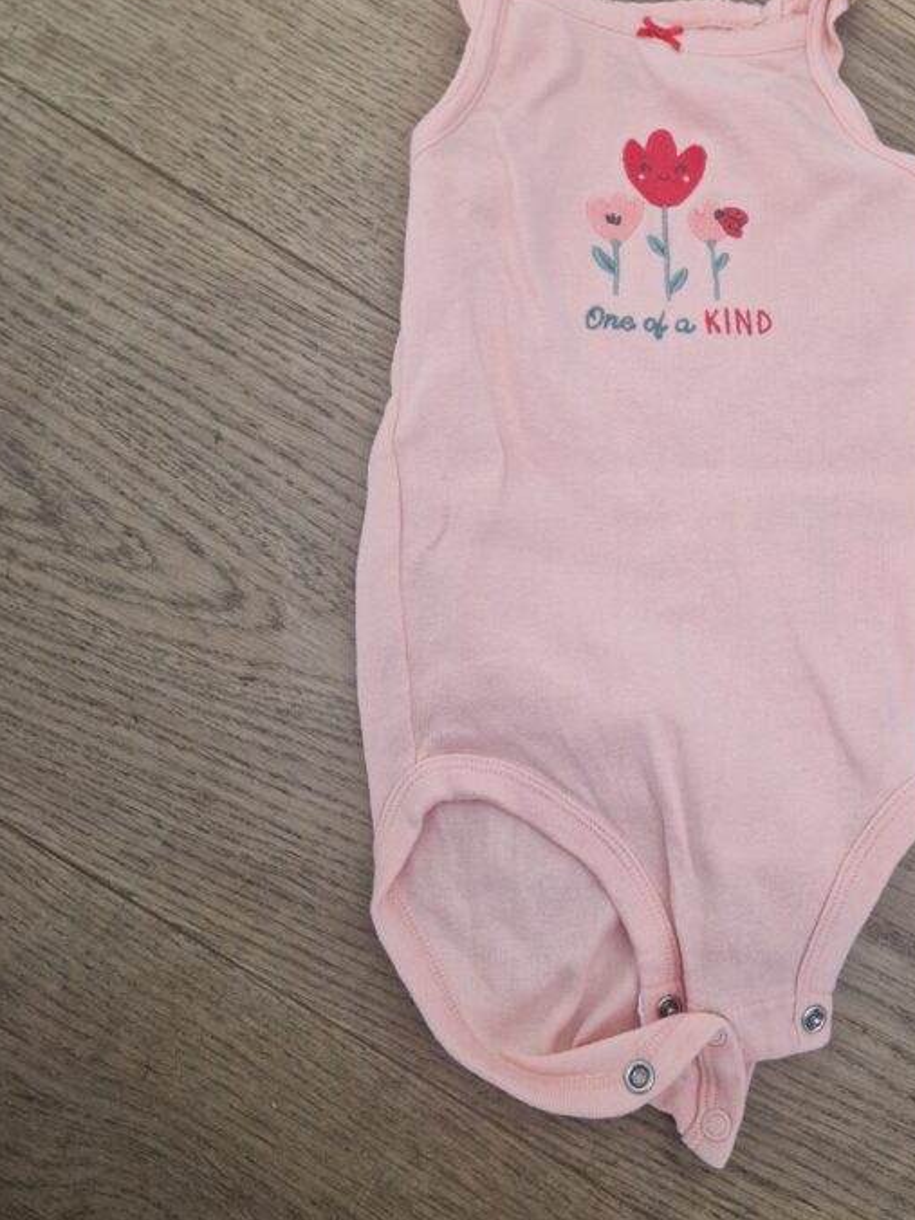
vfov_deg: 53.9
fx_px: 1198
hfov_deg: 40.9
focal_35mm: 34
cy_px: 565
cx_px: 659
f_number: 1.8
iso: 64
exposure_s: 1/100
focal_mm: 5.4
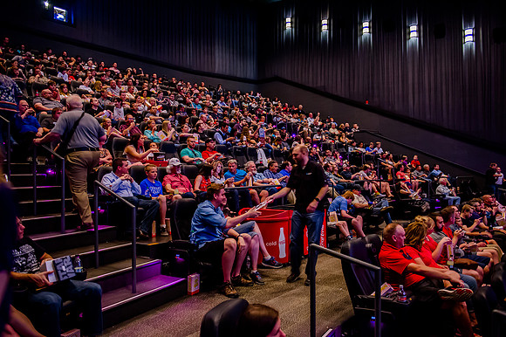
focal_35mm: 28
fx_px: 393
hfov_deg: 65.5
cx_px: 253
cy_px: 168
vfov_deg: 46.4
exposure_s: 1/25
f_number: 2.8
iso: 4000
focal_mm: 28
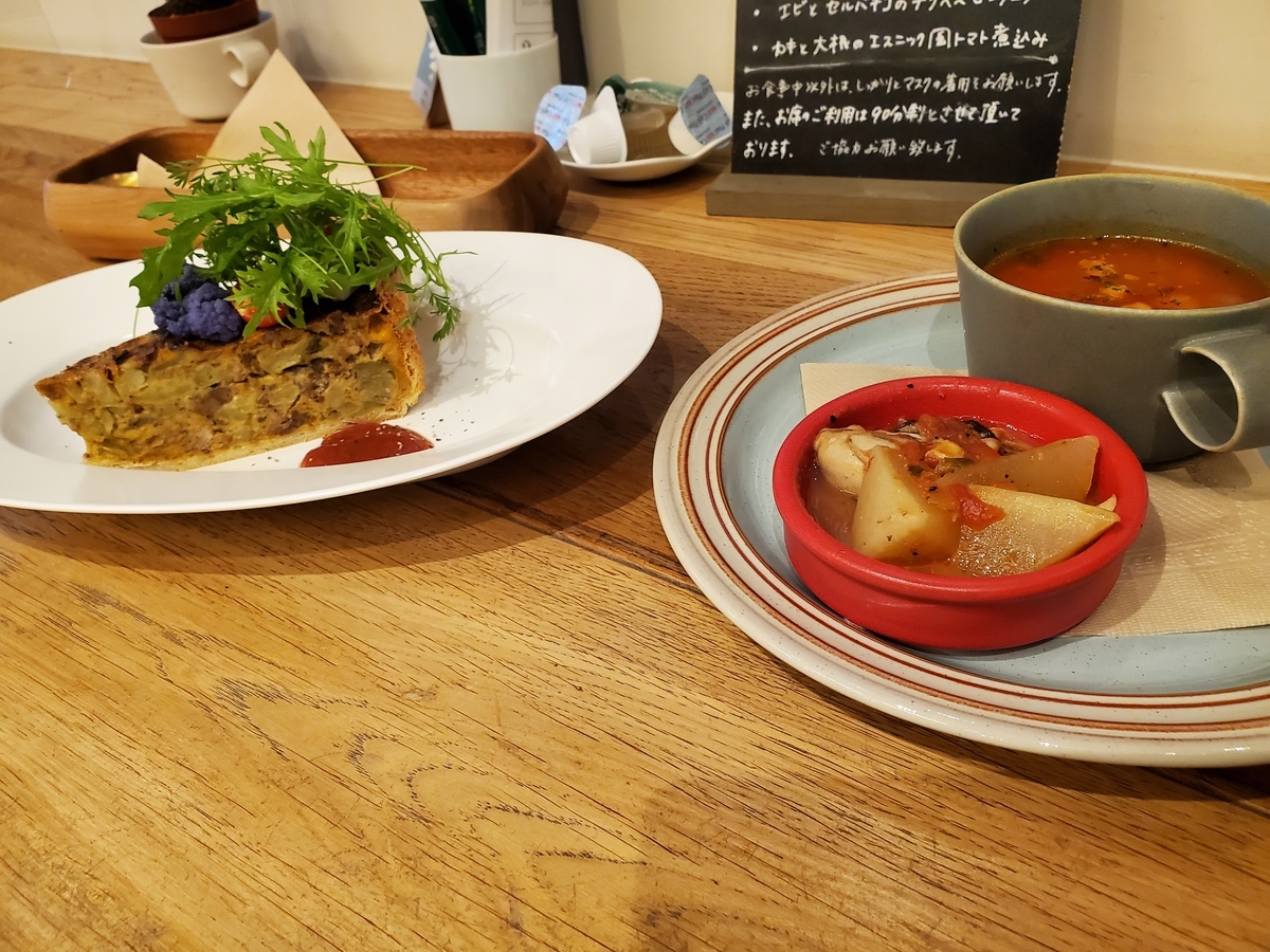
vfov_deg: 53.1
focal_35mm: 26
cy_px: 476
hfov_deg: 67.3
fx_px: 954
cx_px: 635
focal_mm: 4.3
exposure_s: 1/50
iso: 400
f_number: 2.4
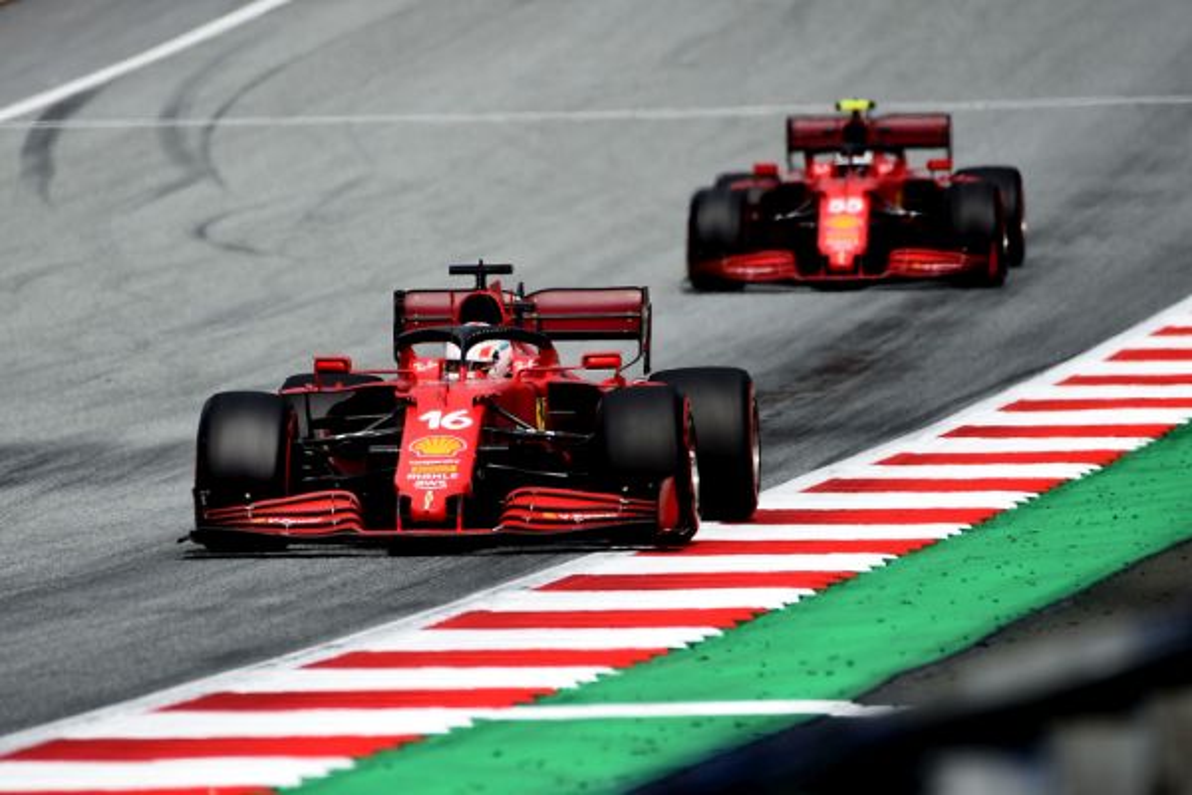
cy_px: 398
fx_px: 16554
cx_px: 596
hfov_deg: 4.1
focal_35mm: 500
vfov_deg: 2.7
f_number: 6.3
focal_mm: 500
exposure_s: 1/1250
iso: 200
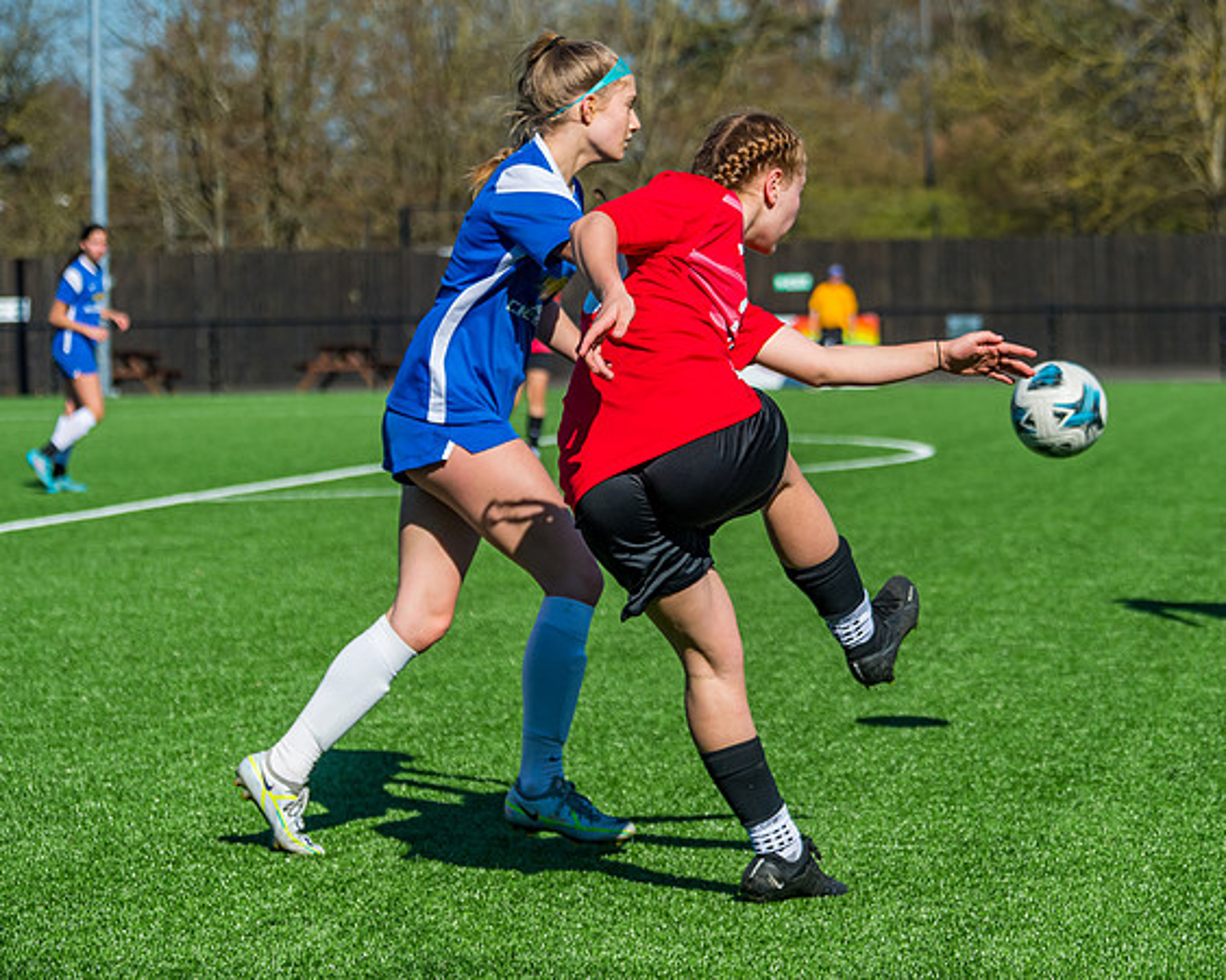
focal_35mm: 126
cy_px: 533
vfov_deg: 12.3
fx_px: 4564
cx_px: 801
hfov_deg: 15.3
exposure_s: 1/3200
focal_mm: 100
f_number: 5
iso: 400
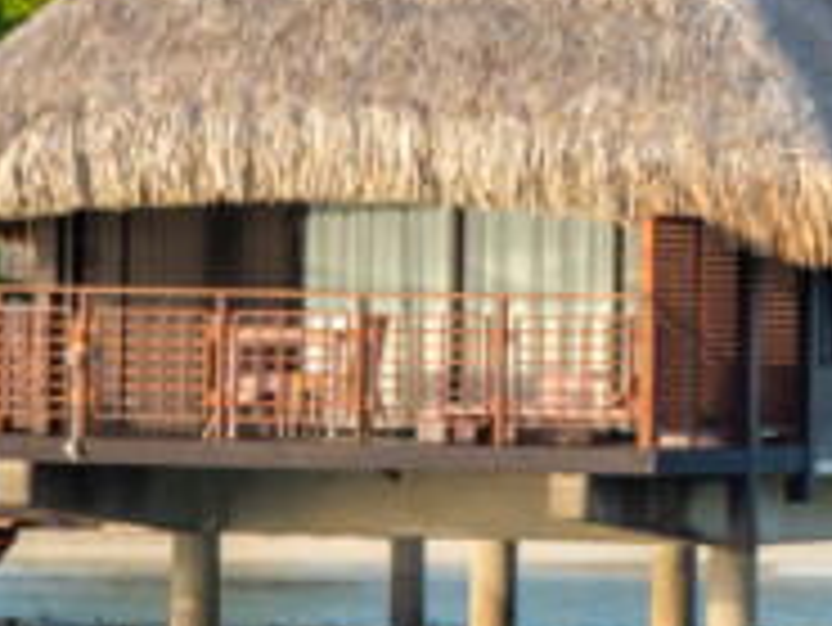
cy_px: -536
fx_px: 10510
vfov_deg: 3.4
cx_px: 670
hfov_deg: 4.5
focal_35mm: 437
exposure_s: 1/30
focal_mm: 70
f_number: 20
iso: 800
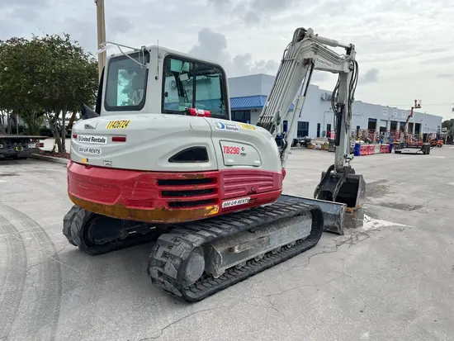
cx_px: 227
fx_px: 341
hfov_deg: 67.3
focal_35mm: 26
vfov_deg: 53.1
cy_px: 170
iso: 50
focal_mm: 5.1
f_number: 1.6
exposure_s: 1/2101
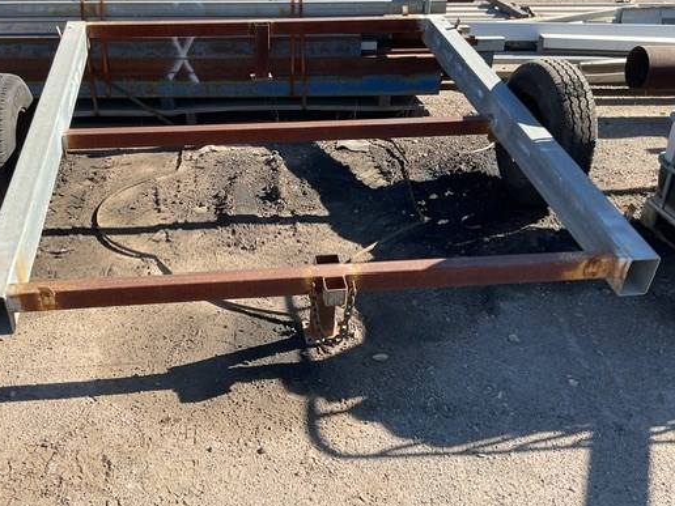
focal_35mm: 36
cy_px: 221
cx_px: 279
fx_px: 702
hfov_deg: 51.1
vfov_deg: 39.6
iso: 16
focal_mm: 3
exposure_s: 1/829
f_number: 1.8
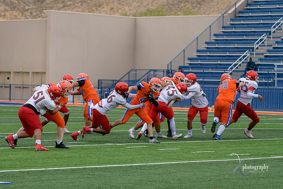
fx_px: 1208
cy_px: 94
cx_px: 102
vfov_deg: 8.9
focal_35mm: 154
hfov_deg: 13.3
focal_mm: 120
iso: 220
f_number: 3.5
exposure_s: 1/800
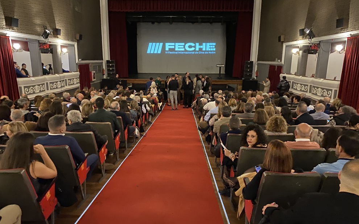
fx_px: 274
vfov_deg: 44.4
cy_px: 126
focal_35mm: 28
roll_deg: +0.5
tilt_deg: -11.7
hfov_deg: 66.5
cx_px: 177
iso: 1000
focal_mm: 4.25
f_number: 1.8
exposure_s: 1/20
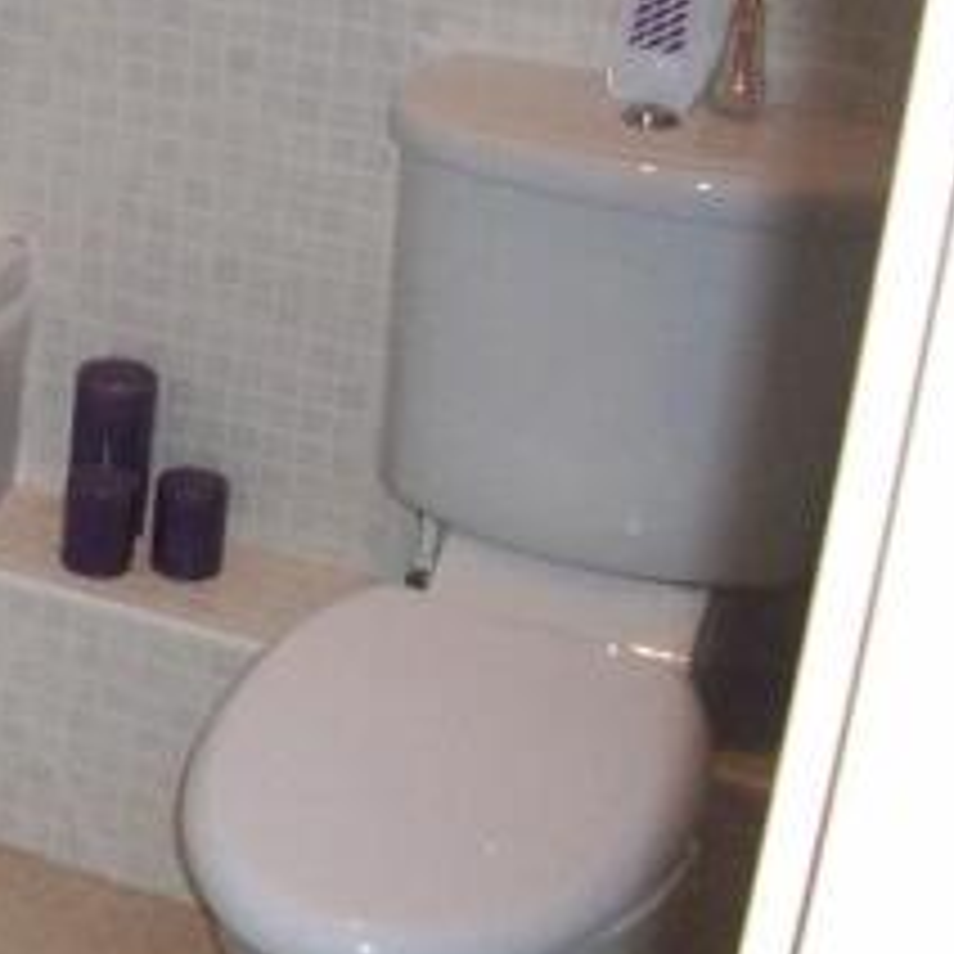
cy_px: 223
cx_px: -299
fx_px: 2806
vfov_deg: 19.1
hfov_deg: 18.0
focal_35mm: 90
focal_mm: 6.2
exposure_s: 1/45
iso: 160
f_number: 2.8
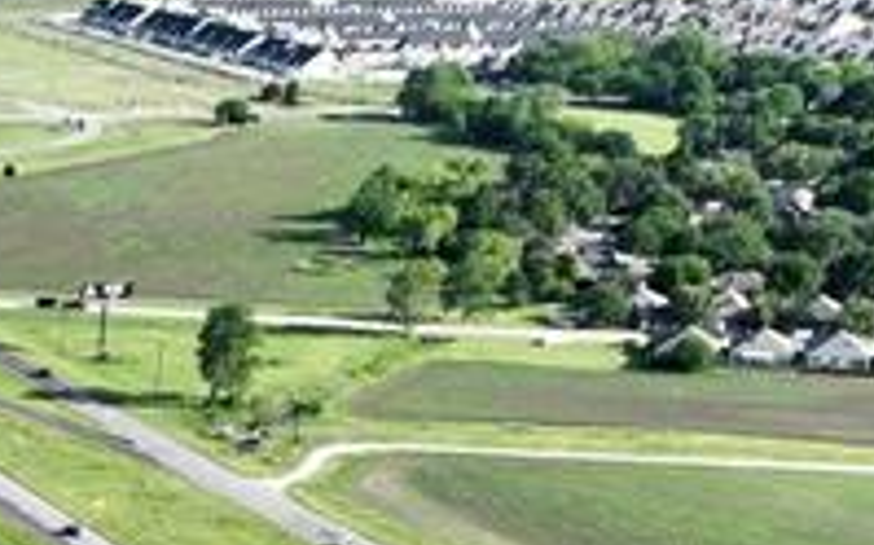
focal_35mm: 131
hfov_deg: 14.7
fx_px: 3118
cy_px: 1615
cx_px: -492
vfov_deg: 8.4
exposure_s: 1/800
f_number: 2.8
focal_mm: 12.29
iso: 100
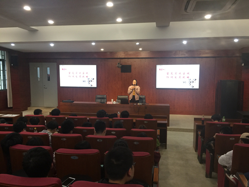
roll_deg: -1.7
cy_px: 94
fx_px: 209
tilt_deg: -6.9
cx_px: 124
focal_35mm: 29
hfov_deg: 61.7
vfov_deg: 48.2
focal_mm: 4.15
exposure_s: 1/17
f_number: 2.2
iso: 50
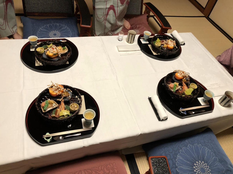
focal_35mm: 29
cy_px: 87
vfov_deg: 48.2
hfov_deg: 61.7
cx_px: 116
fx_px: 195
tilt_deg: -48.2
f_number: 1.8
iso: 40
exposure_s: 1/17
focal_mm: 3.99
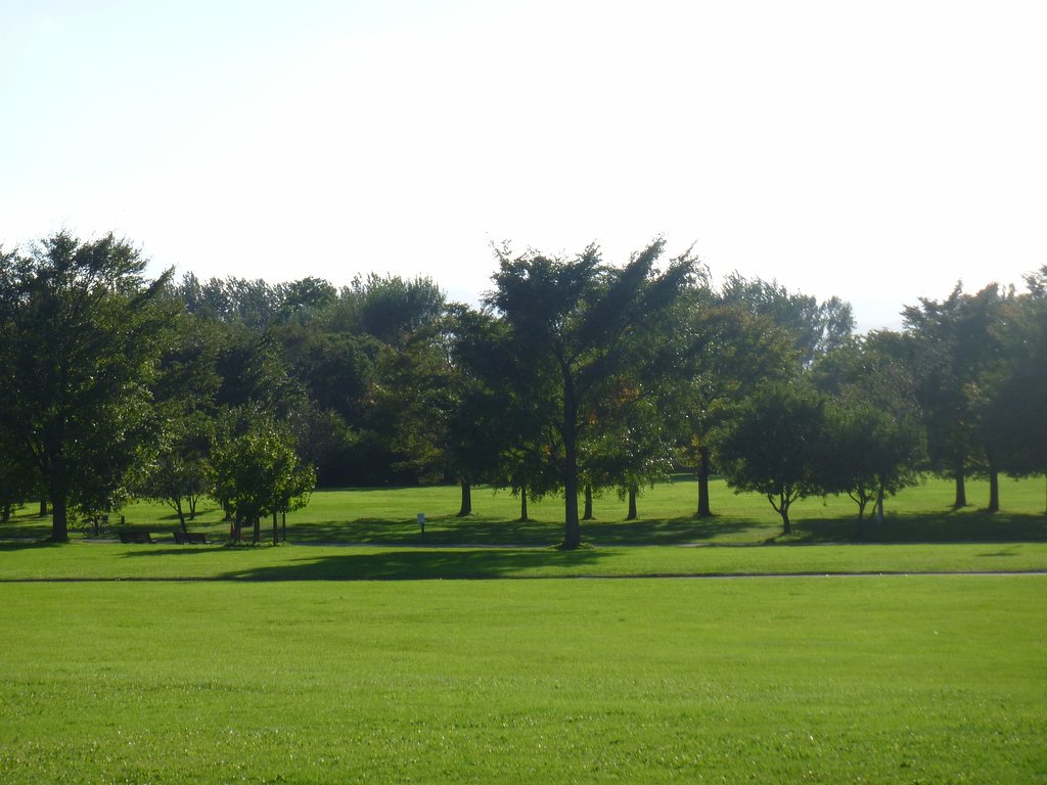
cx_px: 524
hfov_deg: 19.4
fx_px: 3055
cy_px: 392
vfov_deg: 14.6
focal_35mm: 101
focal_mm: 17.9
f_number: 7.1
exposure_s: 1/250
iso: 100
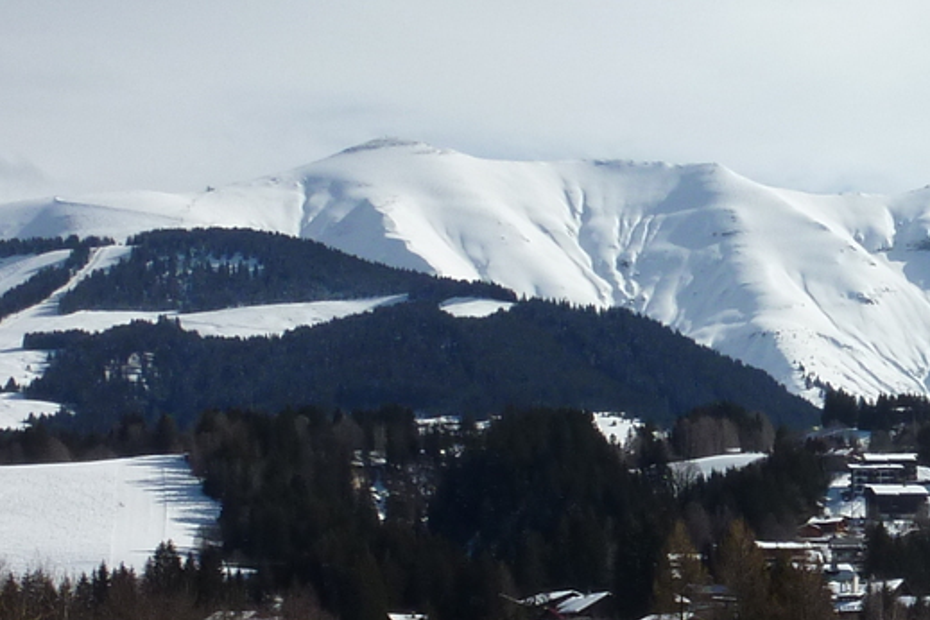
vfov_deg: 8.8
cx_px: 1107
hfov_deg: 13.0
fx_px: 3978
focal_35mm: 154
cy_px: 659
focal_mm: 7.9
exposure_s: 1/800
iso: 80
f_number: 5.6
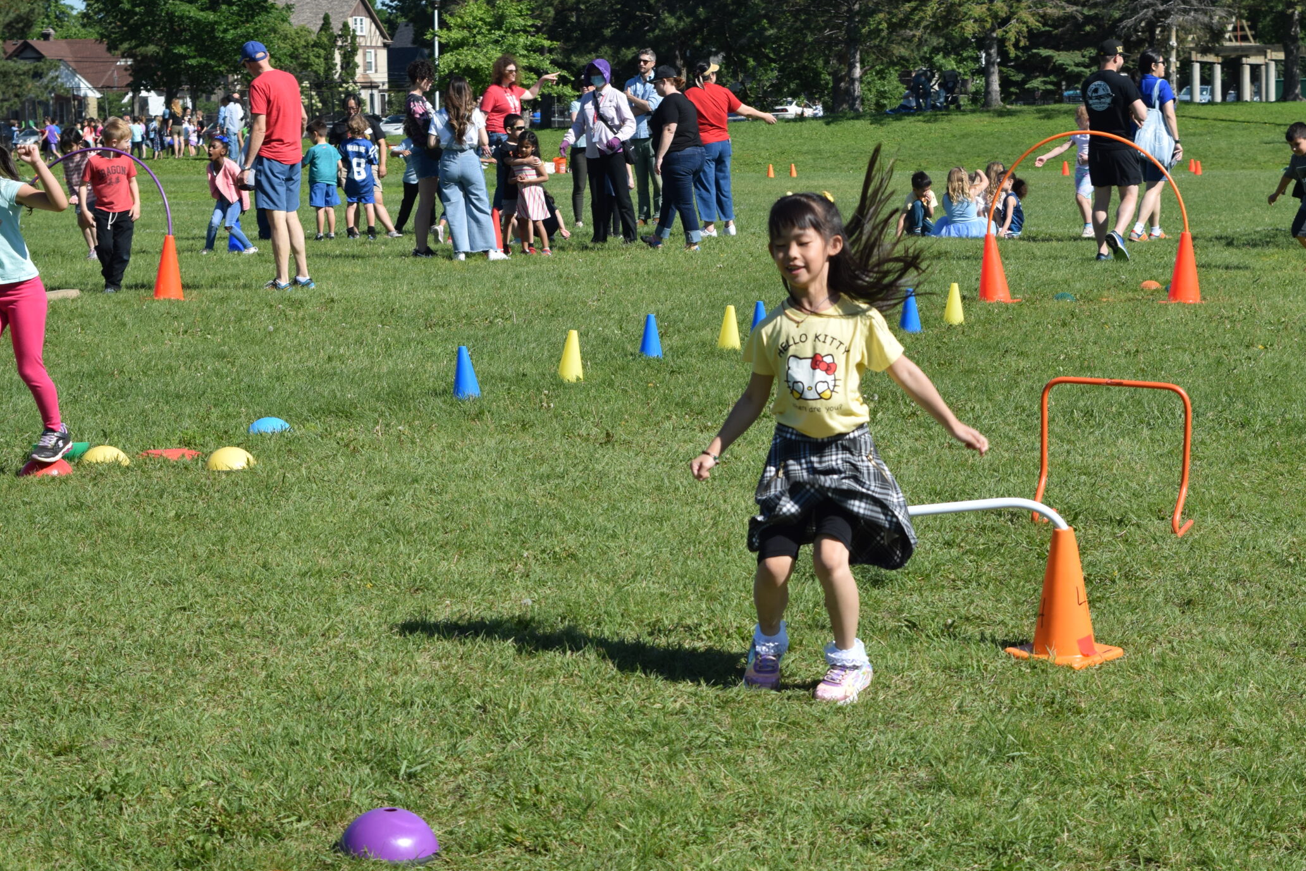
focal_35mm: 93
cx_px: 789
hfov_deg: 21.9
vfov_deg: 14.7
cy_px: 389
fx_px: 3374
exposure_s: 1/400
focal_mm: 50
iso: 100
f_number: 7.1
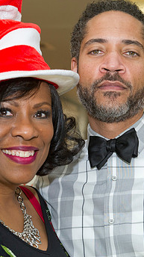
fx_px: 721
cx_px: 79
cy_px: 134
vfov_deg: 20.2
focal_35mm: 106
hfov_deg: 11.4
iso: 1250
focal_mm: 60
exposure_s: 1/200
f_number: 5.6
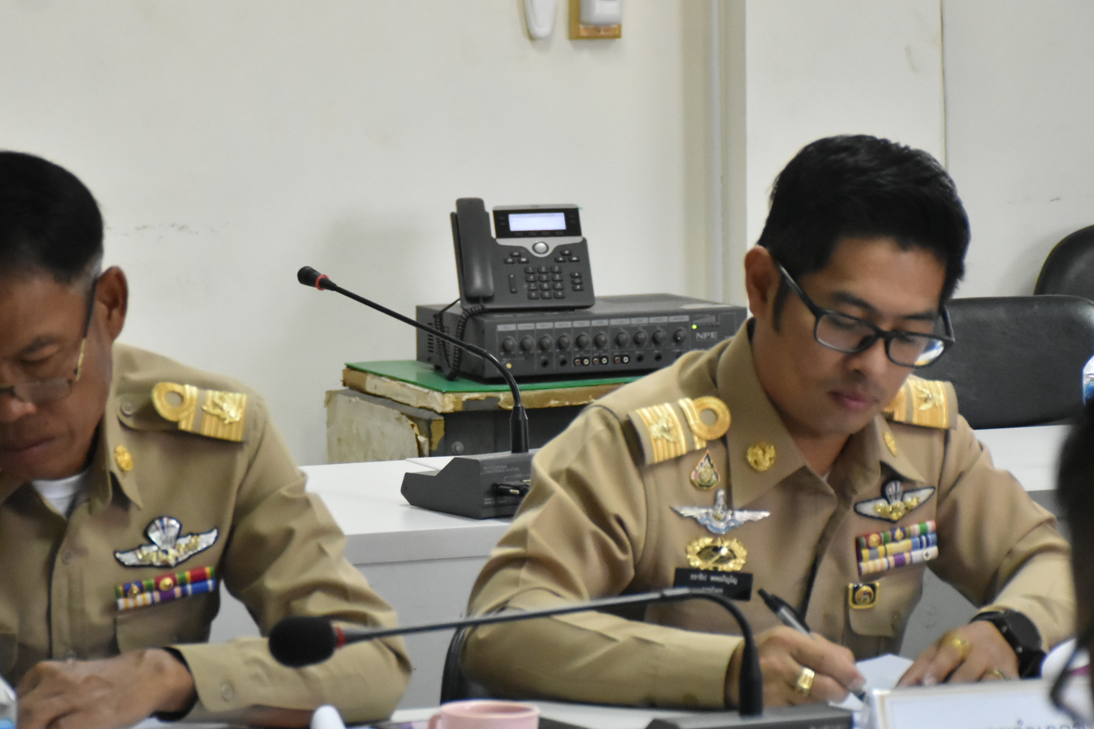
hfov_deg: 12.4
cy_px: 470
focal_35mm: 166
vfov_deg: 8.3
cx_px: 398
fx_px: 5036
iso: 3200
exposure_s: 1/160
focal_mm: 75
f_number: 5
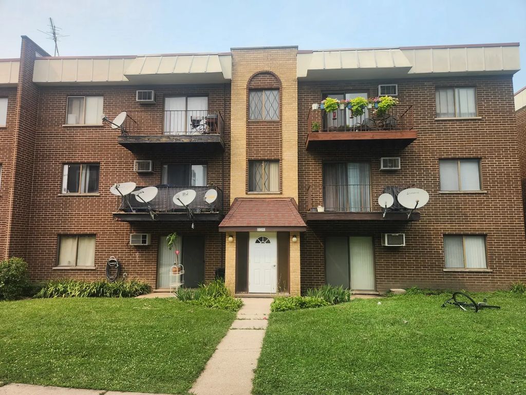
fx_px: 349
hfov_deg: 73.9
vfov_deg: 58.9
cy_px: 198
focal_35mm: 23
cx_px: 263
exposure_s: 1/1154
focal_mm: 5.4
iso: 20
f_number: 1.8
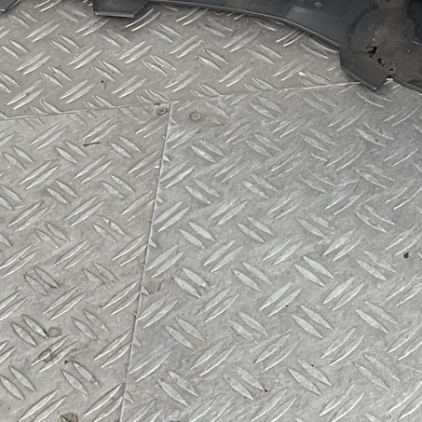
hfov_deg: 15.3
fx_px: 1572
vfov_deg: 14.8
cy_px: -75
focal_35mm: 114
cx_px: 261
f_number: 1.8
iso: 20
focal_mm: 3
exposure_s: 1/100
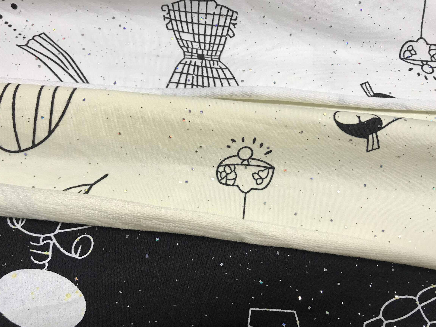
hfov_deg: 58.3
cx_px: 206
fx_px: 390
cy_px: 169
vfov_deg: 45.4
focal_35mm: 31
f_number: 1.8
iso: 25
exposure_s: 1/33
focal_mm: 3.99
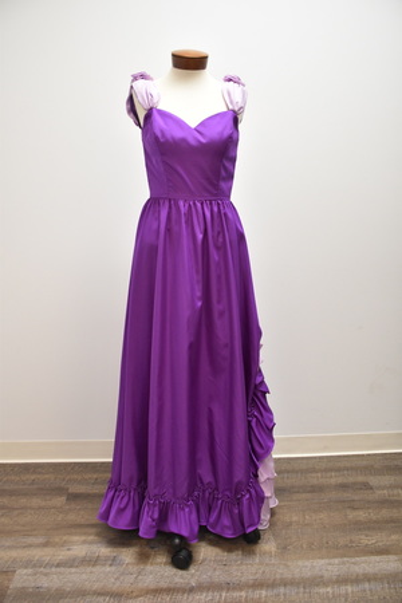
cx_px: 201
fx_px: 502
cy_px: 302
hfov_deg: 43.6
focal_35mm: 30
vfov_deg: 61.9
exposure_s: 1/80
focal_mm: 20
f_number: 4.5
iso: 1000
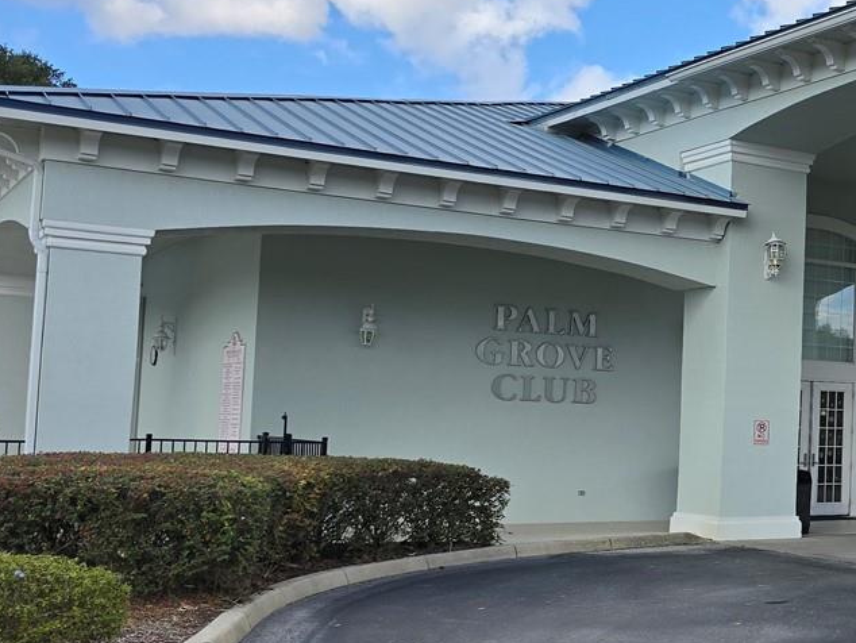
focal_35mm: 58
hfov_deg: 29.9
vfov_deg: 25.2
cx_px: 942
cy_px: 315
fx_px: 1435
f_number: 1.7
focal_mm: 6.3
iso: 12
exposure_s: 1/504
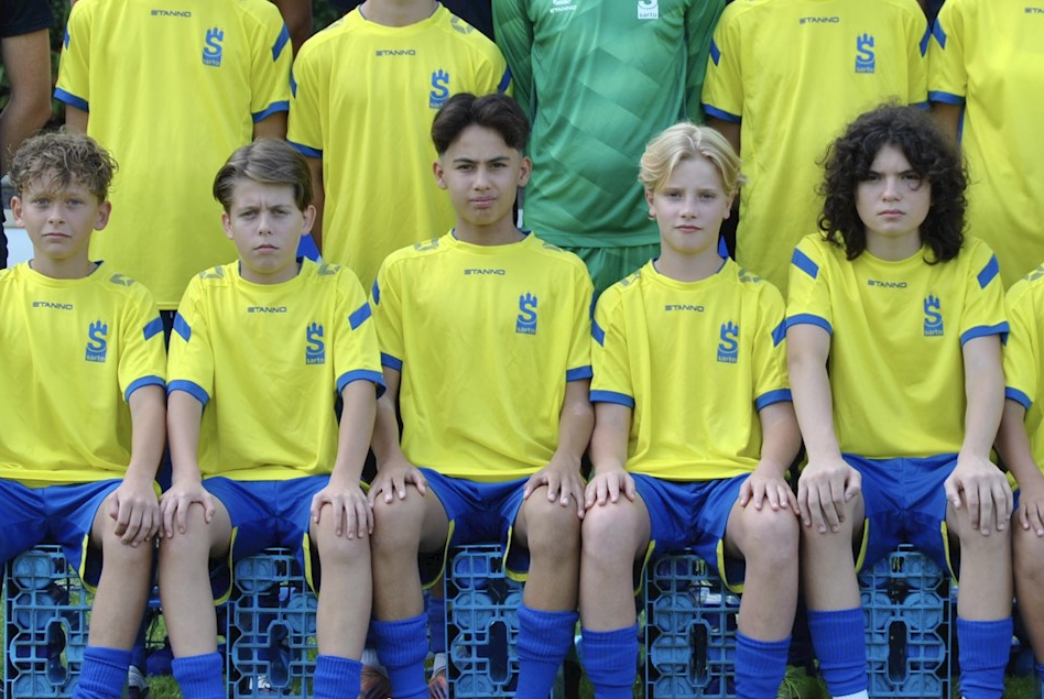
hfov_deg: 12.3
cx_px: 719
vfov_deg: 8.2
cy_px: 199
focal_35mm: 167
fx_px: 4850
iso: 100
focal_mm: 55
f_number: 5.6
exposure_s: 1/125
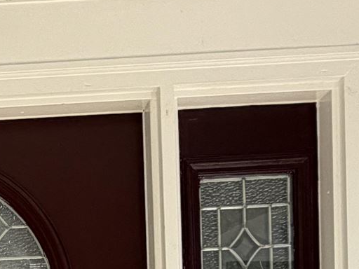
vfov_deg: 15.6
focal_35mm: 84
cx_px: -55
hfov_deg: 21.8
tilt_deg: -4.6
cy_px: 450
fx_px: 871
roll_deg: +3.6
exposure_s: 1/416
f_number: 2.2
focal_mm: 2.22
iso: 64
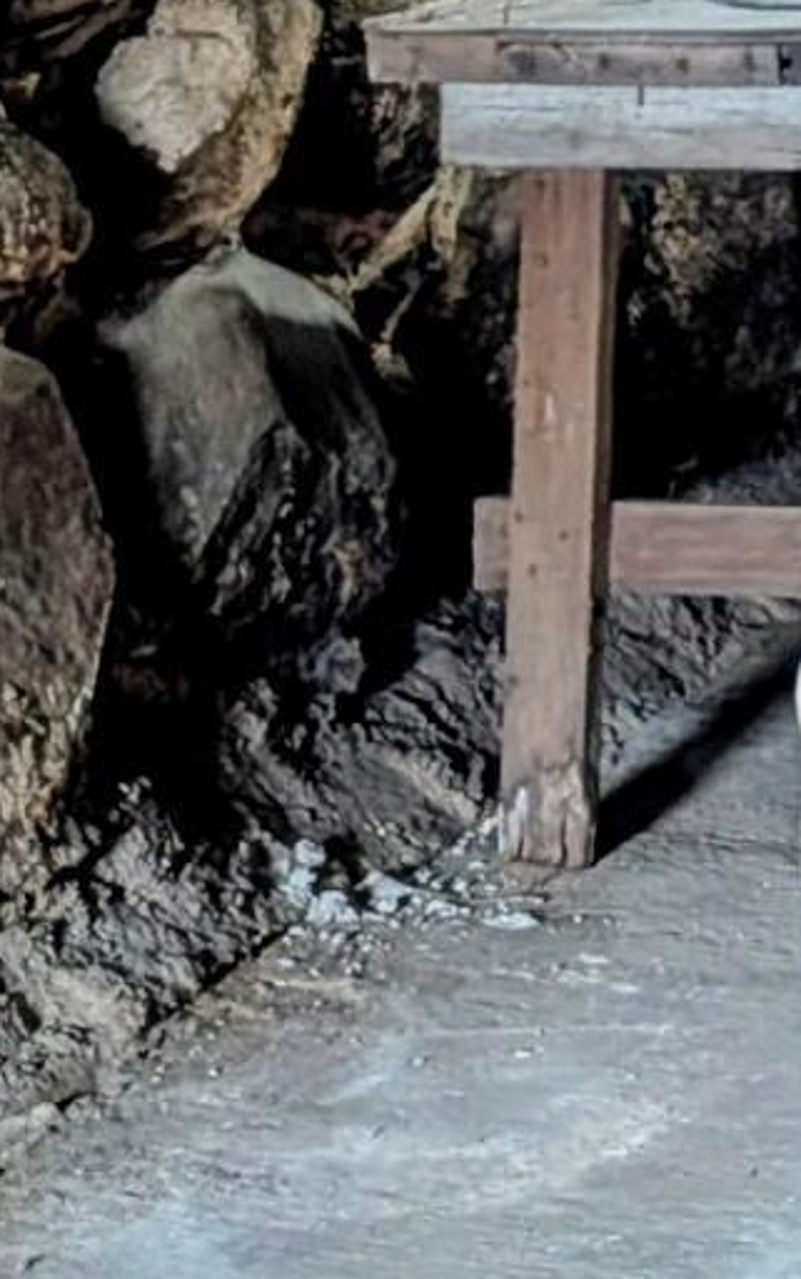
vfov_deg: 15.4
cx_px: 1941
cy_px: -534
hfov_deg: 9.2
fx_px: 4432
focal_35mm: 127
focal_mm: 6.9
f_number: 1.68
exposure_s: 1/40
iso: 244
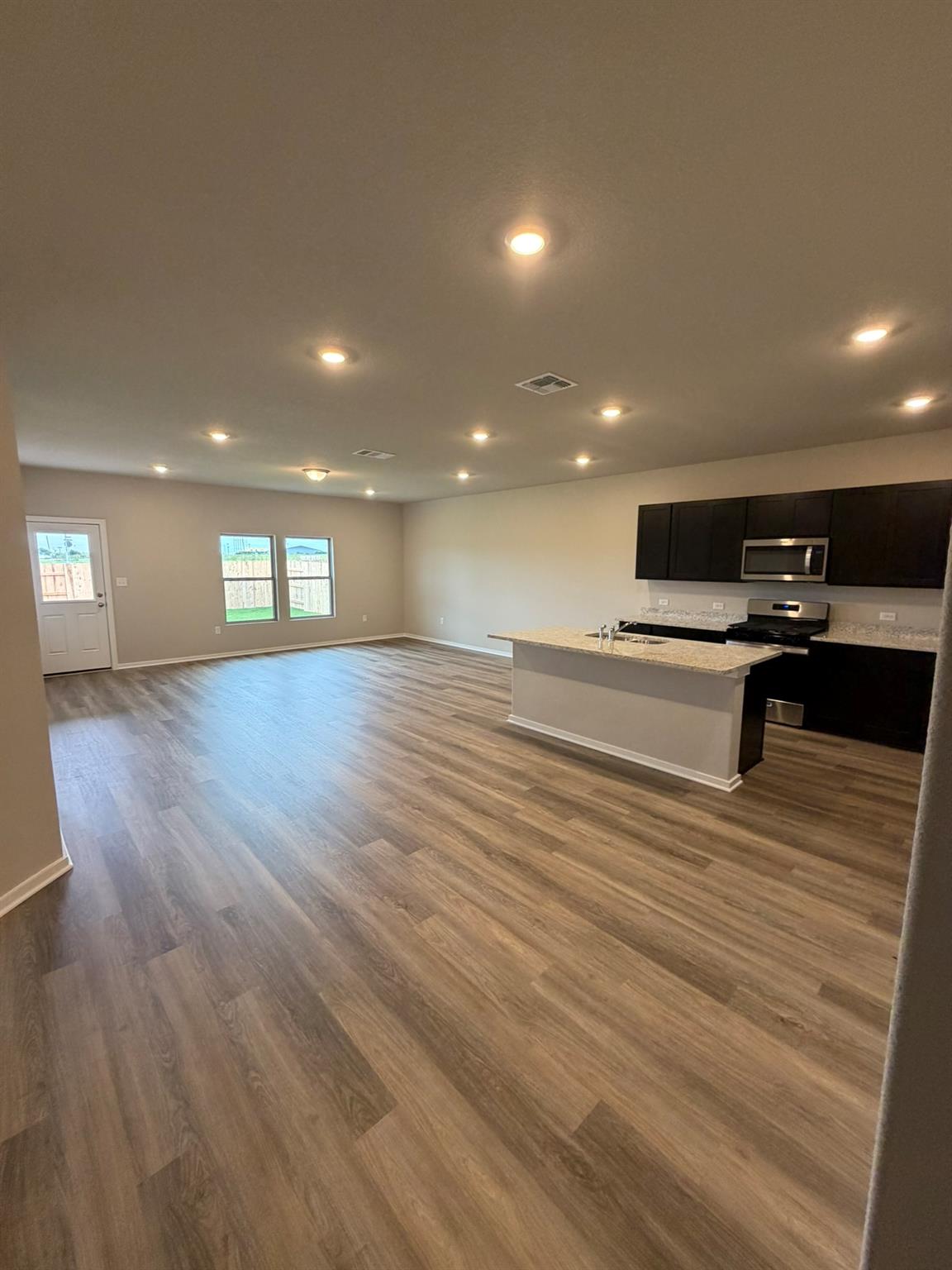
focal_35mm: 14
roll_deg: +0.5
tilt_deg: -6.3
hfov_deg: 85.7
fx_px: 513
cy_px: 635
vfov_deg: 102.1
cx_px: 476
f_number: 2.2
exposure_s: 1/60
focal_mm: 2.22
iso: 200
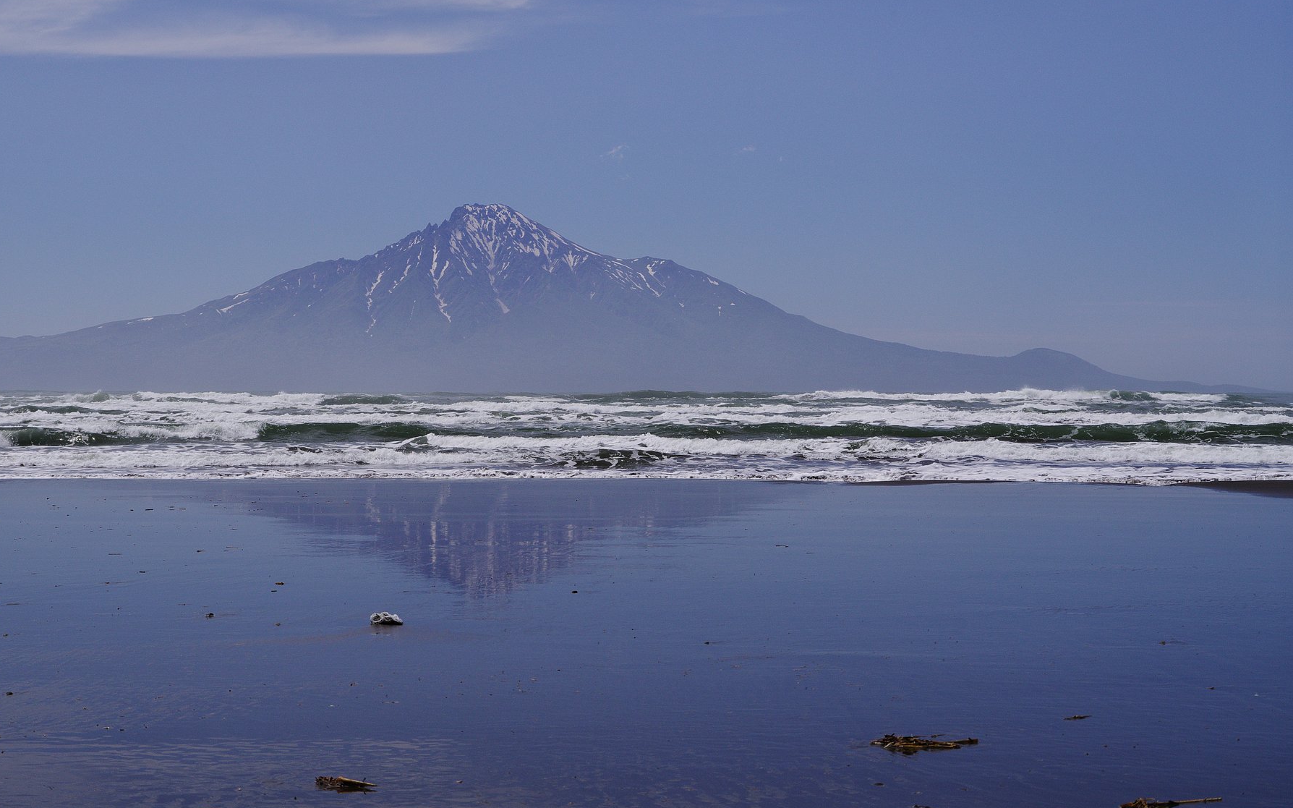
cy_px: 369
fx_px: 2960
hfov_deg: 24.6
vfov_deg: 15.5
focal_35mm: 84
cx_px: 568
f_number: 11
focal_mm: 48
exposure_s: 1/250
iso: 200
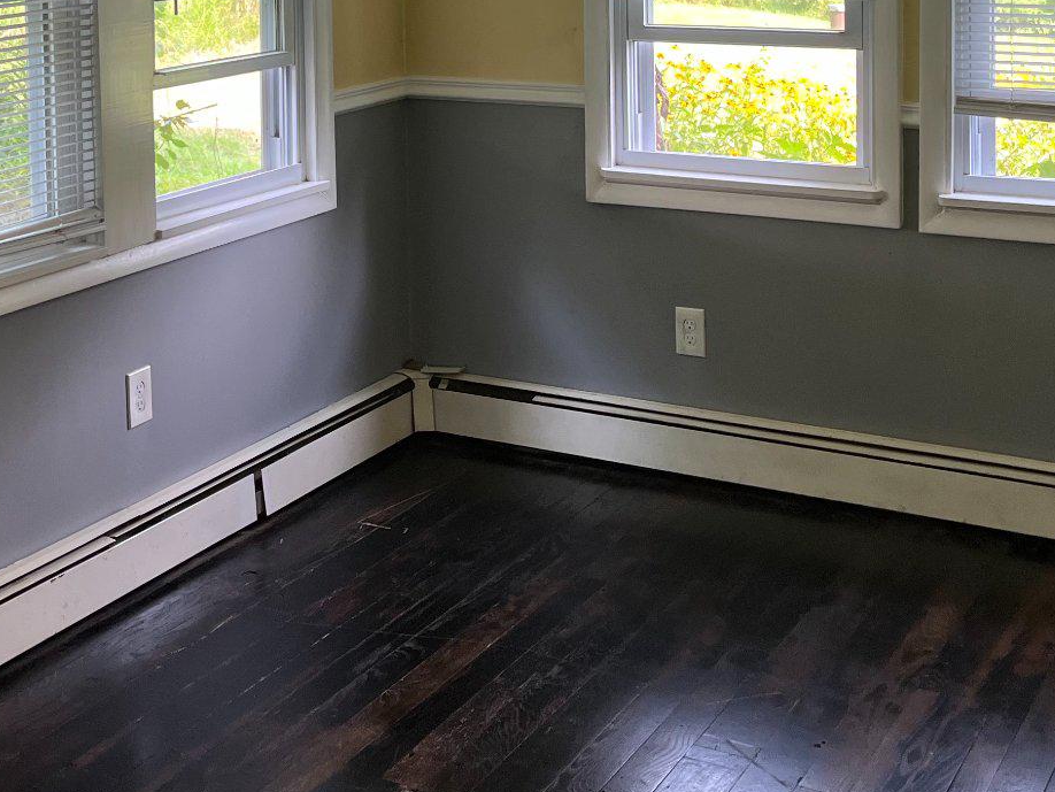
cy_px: 7
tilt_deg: -4.1
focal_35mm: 58
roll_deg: +0.6
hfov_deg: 33.0
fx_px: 1768
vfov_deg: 24.2
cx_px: 374
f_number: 1.6
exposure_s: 1/120
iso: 80
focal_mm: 5.1
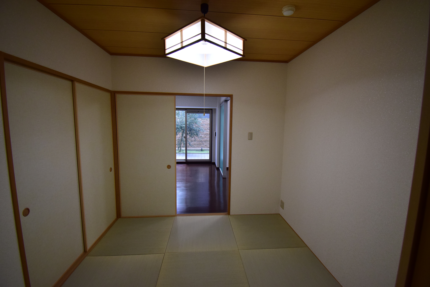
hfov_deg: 100.4
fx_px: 179
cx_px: 215
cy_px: 144
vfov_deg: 77.4
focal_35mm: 15
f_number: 4.8
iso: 800
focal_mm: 10
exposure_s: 1/125
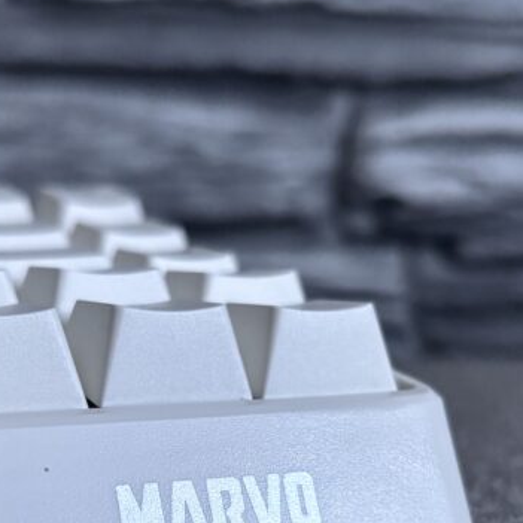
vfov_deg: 24.7
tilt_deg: -13.4
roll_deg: -1.0
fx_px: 1145
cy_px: 501
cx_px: 219
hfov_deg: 25.7
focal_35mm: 67
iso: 500
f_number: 1.6
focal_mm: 5.96
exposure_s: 1/42
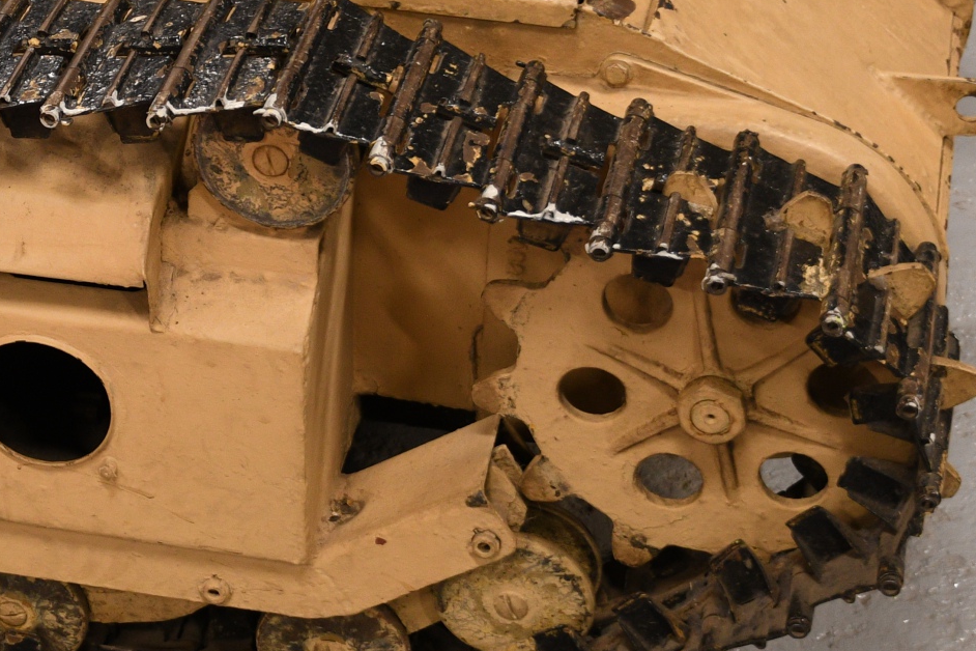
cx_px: 63
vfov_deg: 12.8
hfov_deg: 18.7
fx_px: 2901
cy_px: 169
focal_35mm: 107
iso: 640
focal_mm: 28
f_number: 3.2
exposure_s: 1/30
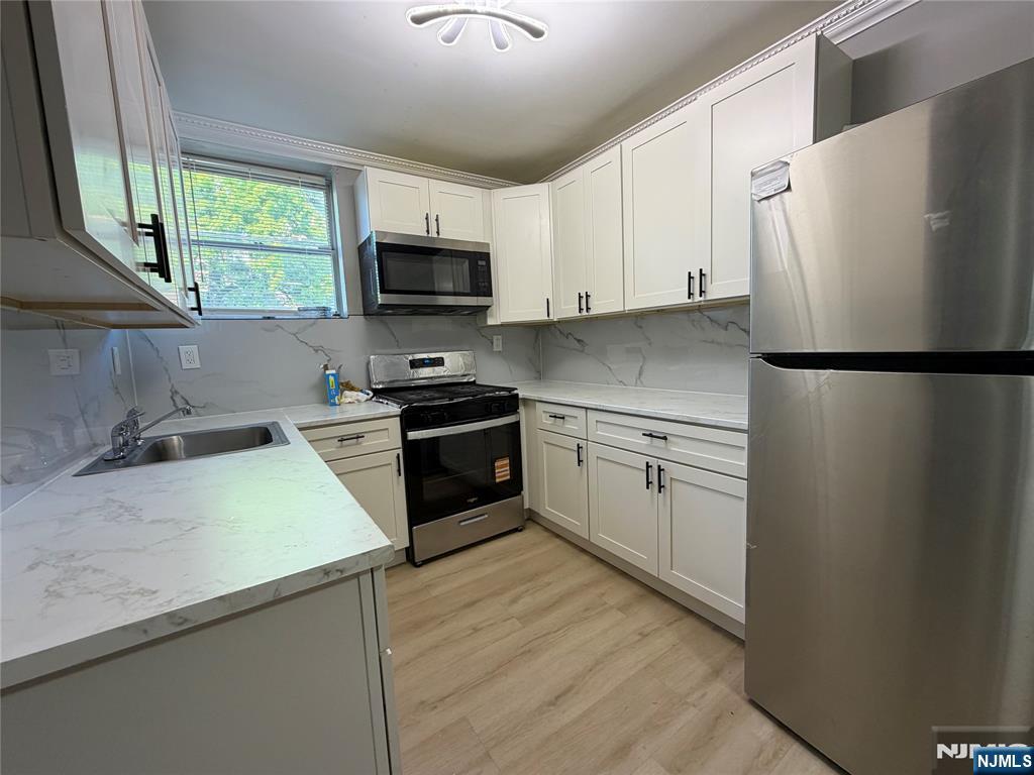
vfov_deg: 85.7
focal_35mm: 14
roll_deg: +2.8
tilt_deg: -6.5
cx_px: 517
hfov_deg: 102.1
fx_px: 418
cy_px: 388
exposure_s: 1/65
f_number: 2.2
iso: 100
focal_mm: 2.22
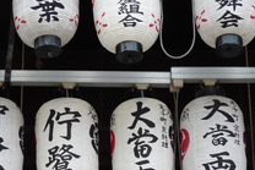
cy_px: 132
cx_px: 102
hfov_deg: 16.2
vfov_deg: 10.9
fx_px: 893
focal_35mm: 126
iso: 100
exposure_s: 1/100
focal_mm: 7.4
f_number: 3
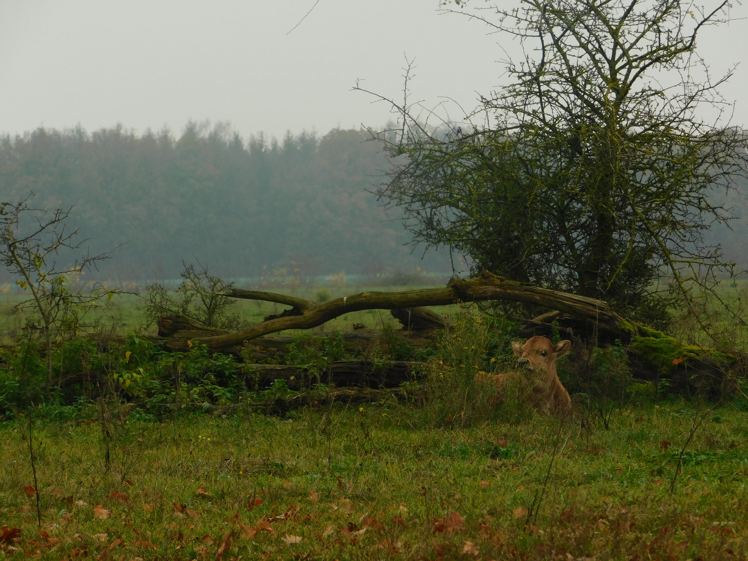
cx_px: 374
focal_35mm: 266
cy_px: 280
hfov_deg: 7.4
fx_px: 5748
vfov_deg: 5.6
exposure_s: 1/60
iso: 125
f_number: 5.7
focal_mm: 47.2
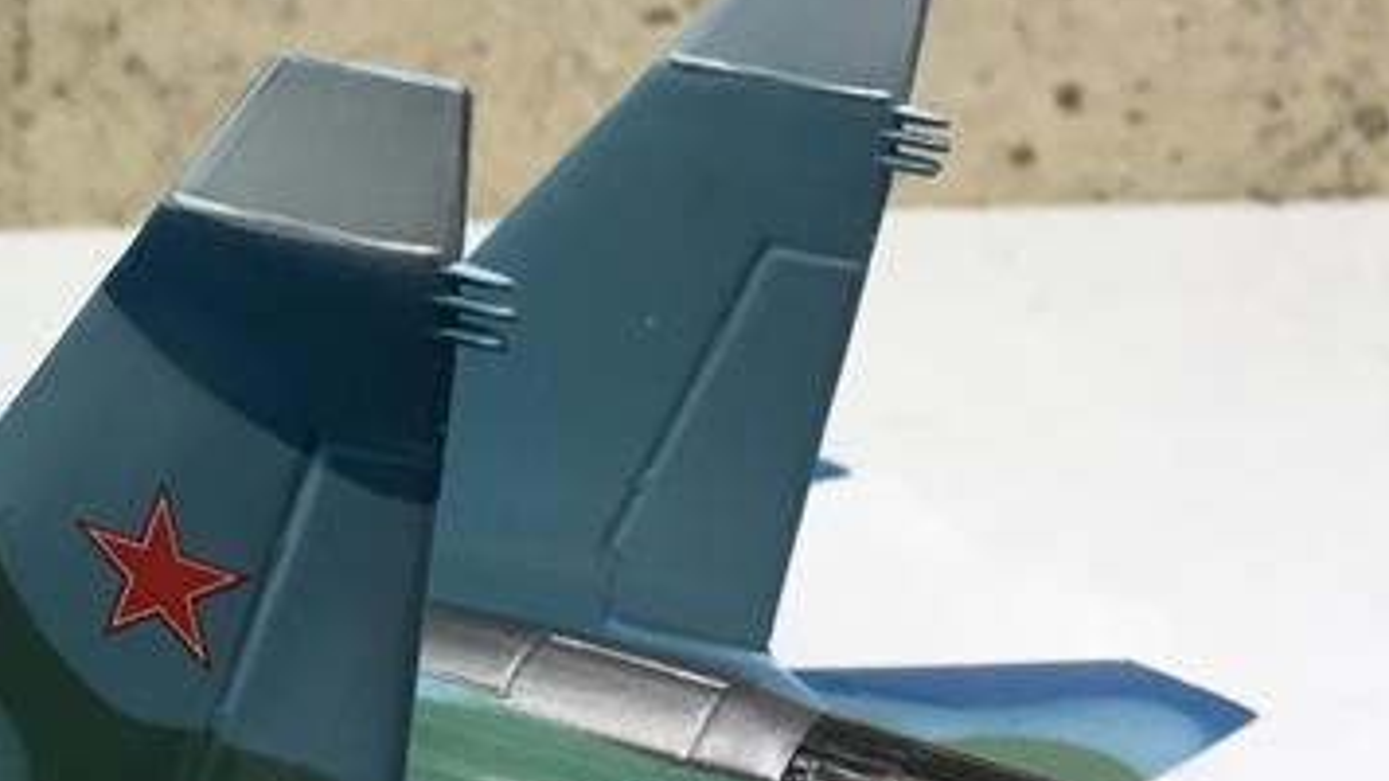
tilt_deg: -22.8
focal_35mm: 71
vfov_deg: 16.8
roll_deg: -0.9
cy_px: 640
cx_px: -66
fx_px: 2614
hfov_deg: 27.7
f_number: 2.2
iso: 32
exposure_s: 1/33
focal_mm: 4.15
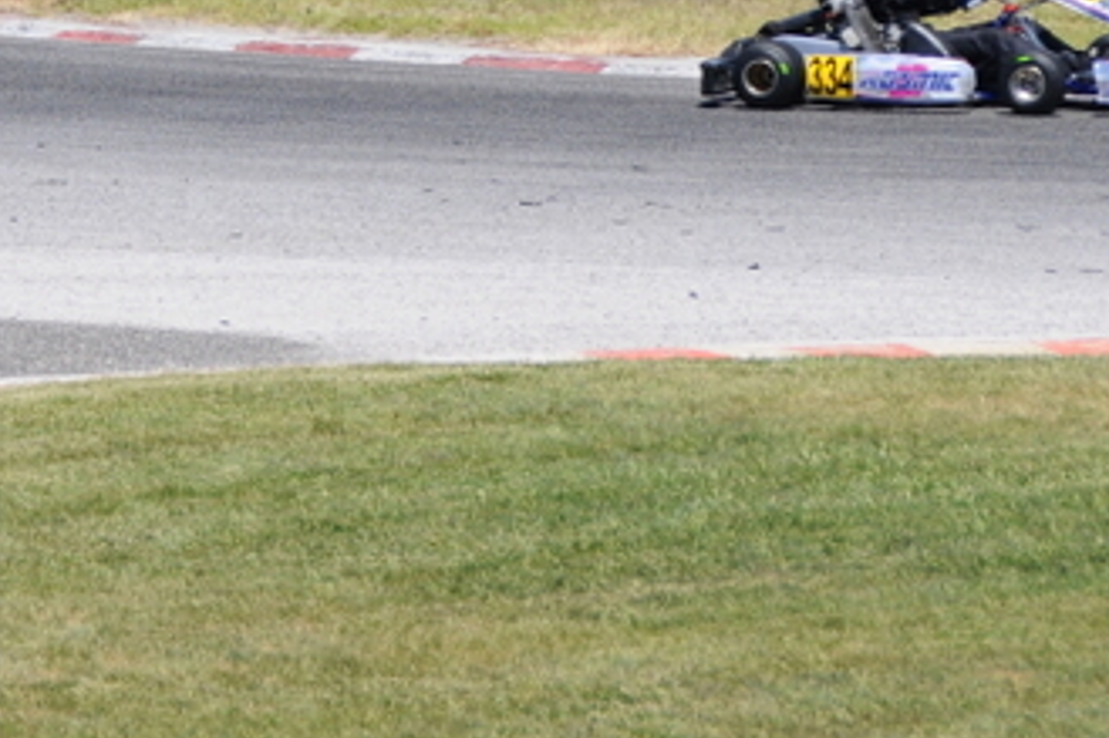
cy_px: -236
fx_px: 19383
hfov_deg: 3.3
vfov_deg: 2.2
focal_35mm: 630
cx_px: 182
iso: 400
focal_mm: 135
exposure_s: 1/2000
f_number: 5.6
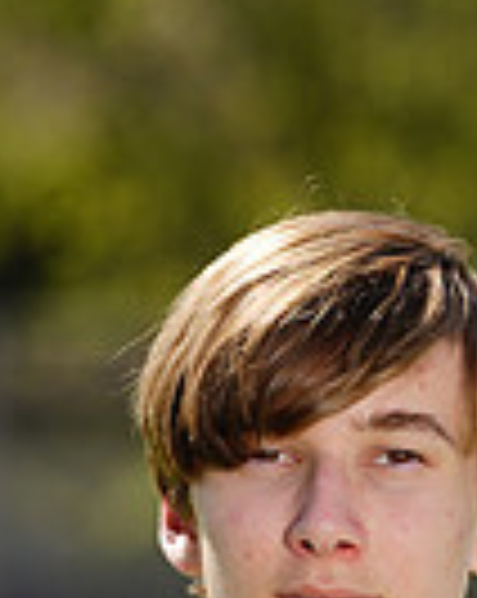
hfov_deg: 1.4
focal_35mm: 1143
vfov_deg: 1.7
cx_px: 452
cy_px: 1025
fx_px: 20217
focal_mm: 279
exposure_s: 1/200
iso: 64
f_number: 7.1
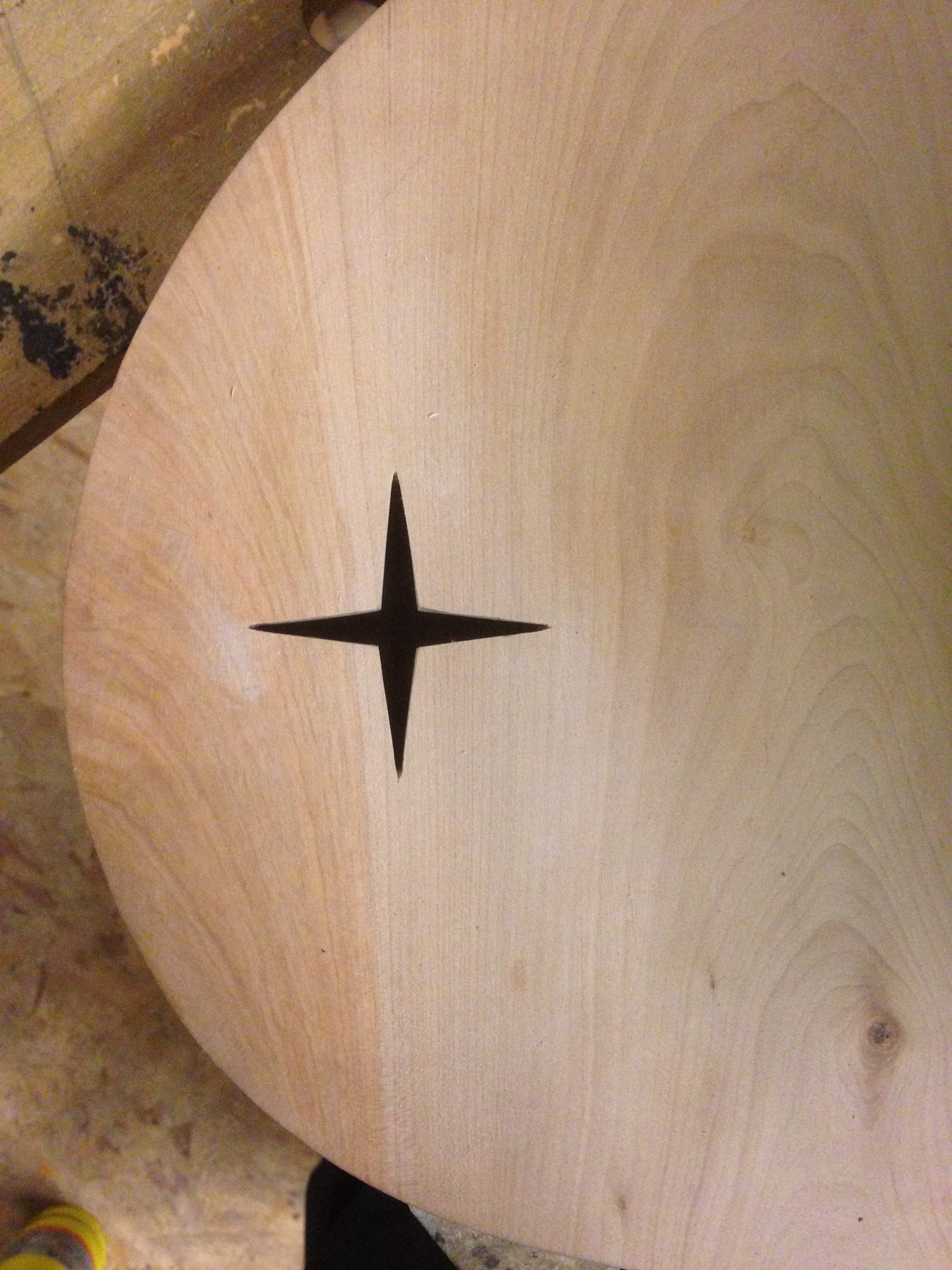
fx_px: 1210
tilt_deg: -85.6
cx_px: 476
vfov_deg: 55.4
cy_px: 635
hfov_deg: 42.9
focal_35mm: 33
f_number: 2.4
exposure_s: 1/20
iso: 400
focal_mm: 4.12
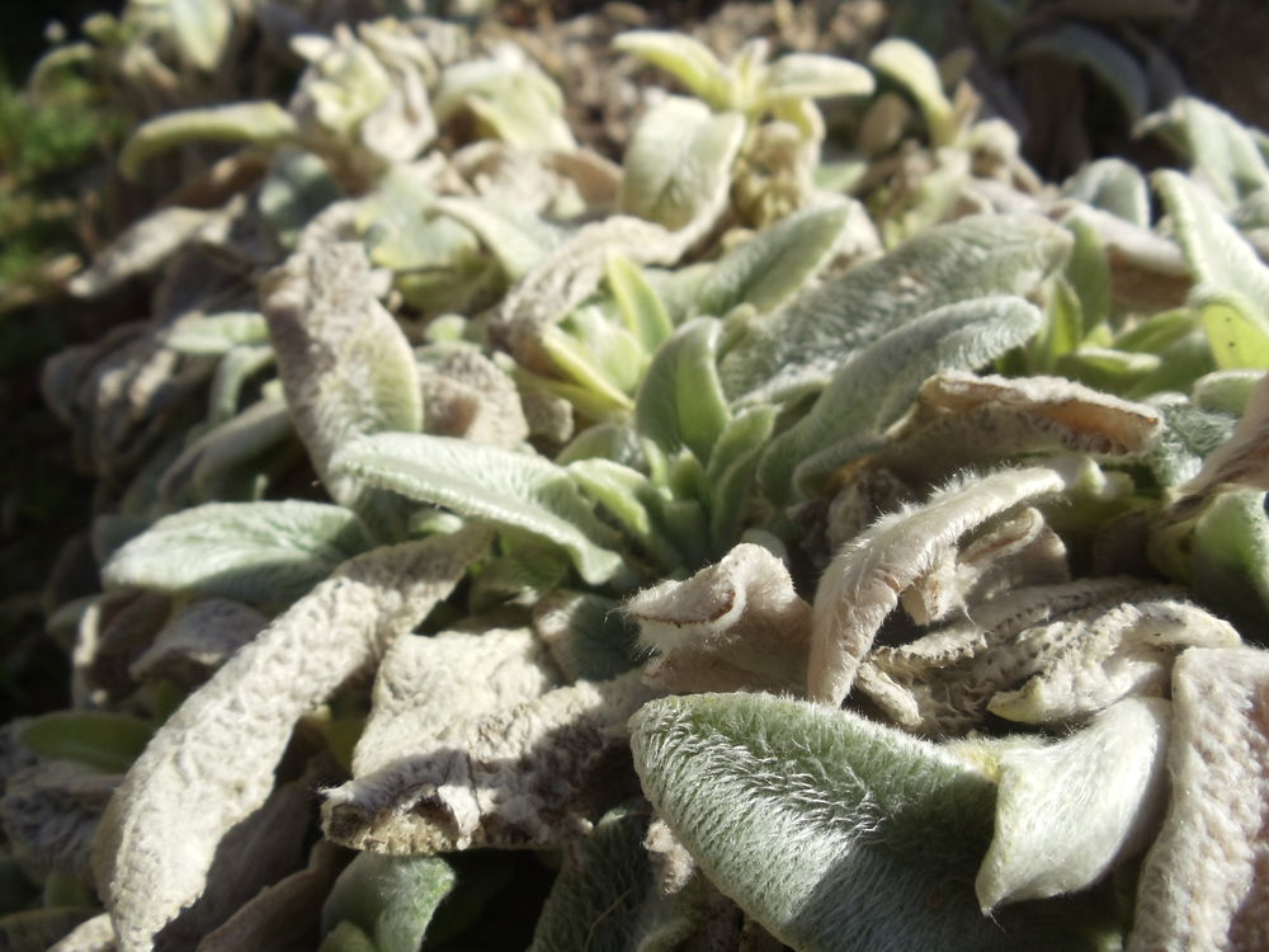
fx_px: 1613
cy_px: 476
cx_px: 634
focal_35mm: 44
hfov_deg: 42.9
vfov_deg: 32.9
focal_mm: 6
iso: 80
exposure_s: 1/200
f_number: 7.1
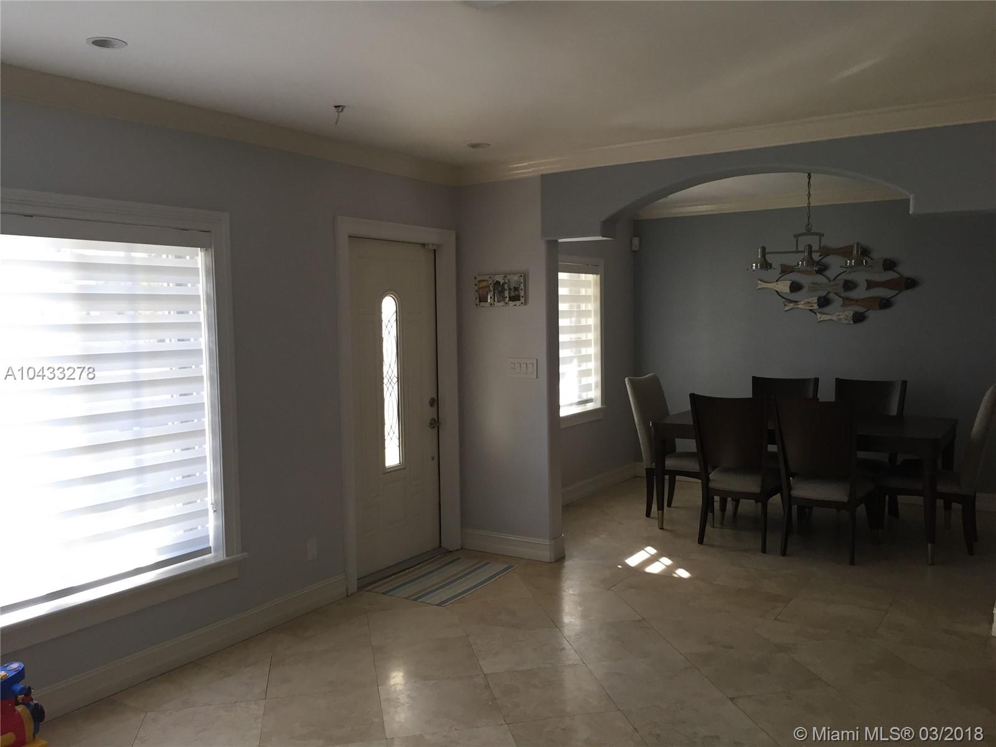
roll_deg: +1.4
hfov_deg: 61.7
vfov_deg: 48.2
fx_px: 834
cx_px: 498
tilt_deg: -3.8
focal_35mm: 29
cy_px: 374
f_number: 2.2
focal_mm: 4.15
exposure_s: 1/30
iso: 32
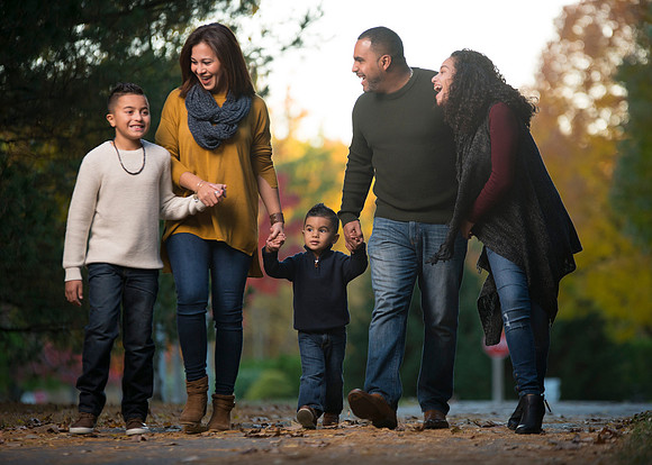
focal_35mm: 188
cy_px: 232
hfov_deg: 10.7
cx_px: 354
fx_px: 3488
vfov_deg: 7.6
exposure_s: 1/640
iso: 640
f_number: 3.2
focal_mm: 175
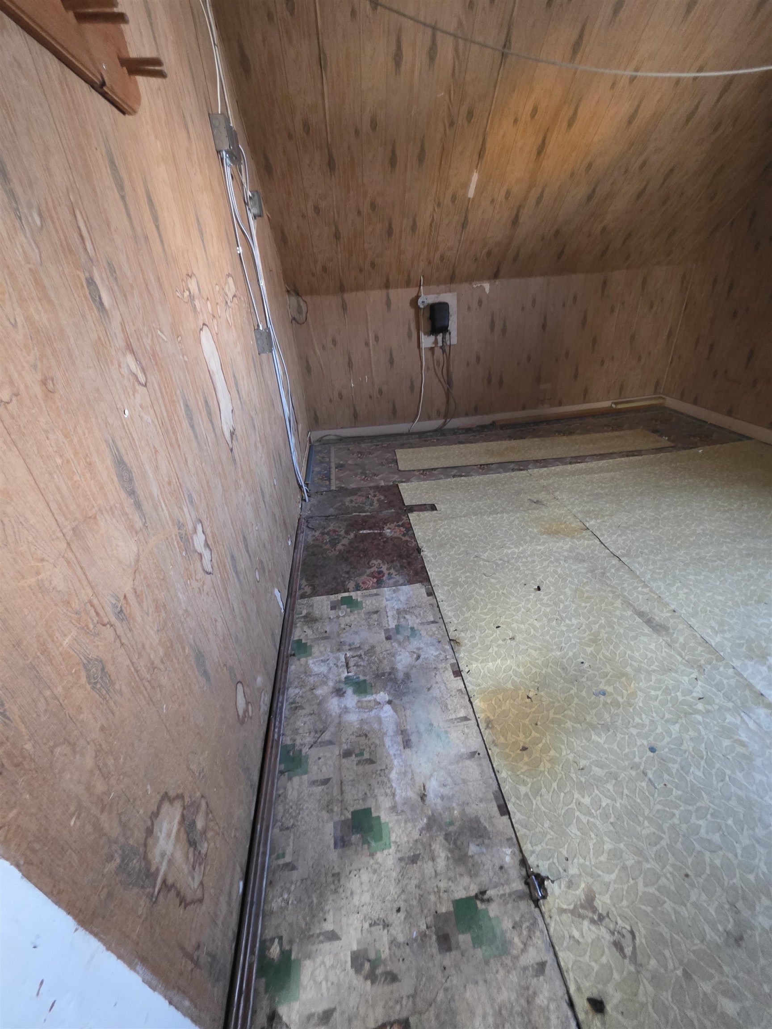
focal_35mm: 13
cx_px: 386
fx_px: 387
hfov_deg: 89.9
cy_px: 514
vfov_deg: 106.2
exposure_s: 1/60
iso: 800
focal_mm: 2.2
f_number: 1.9
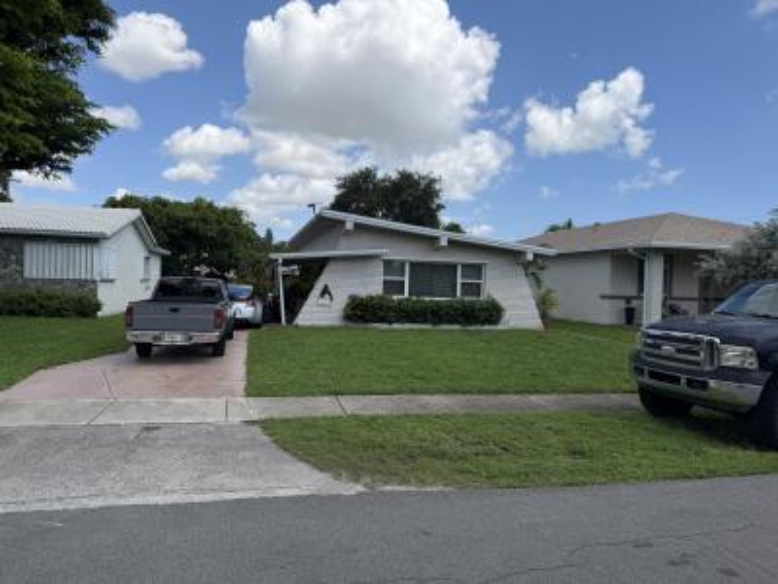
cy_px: 292
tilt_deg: -0.7
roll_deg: -1.5
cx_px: 389
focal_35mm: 24
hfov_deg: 71.6
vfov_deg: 56.8
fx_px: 539
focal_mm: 6.76
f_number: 1.78
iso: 80
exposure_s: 1/4405
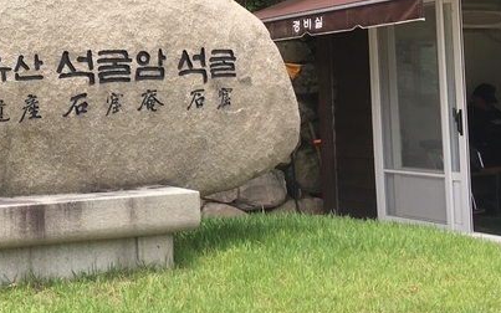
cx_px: 27
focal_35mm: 61
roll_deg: +1.6
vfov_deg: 21.0
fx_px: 833
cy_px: 55
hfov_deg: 31.5
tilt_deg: +4.7
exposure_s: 1/874
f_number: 2.2
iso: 25
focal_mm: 4.15
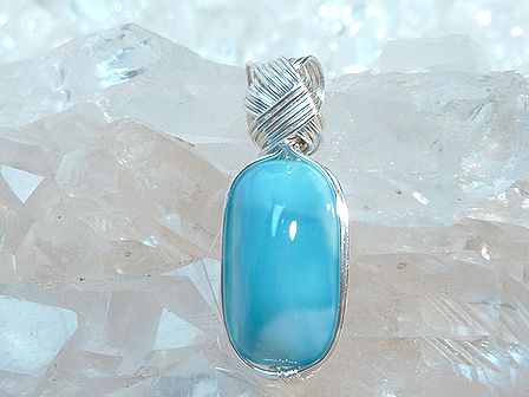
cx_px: 264
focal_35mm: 93
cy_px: 198
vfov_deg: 15.9
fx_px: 1421
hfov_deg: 21.1
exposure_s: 1/60
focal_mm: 8.5
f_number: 3.8
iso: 80
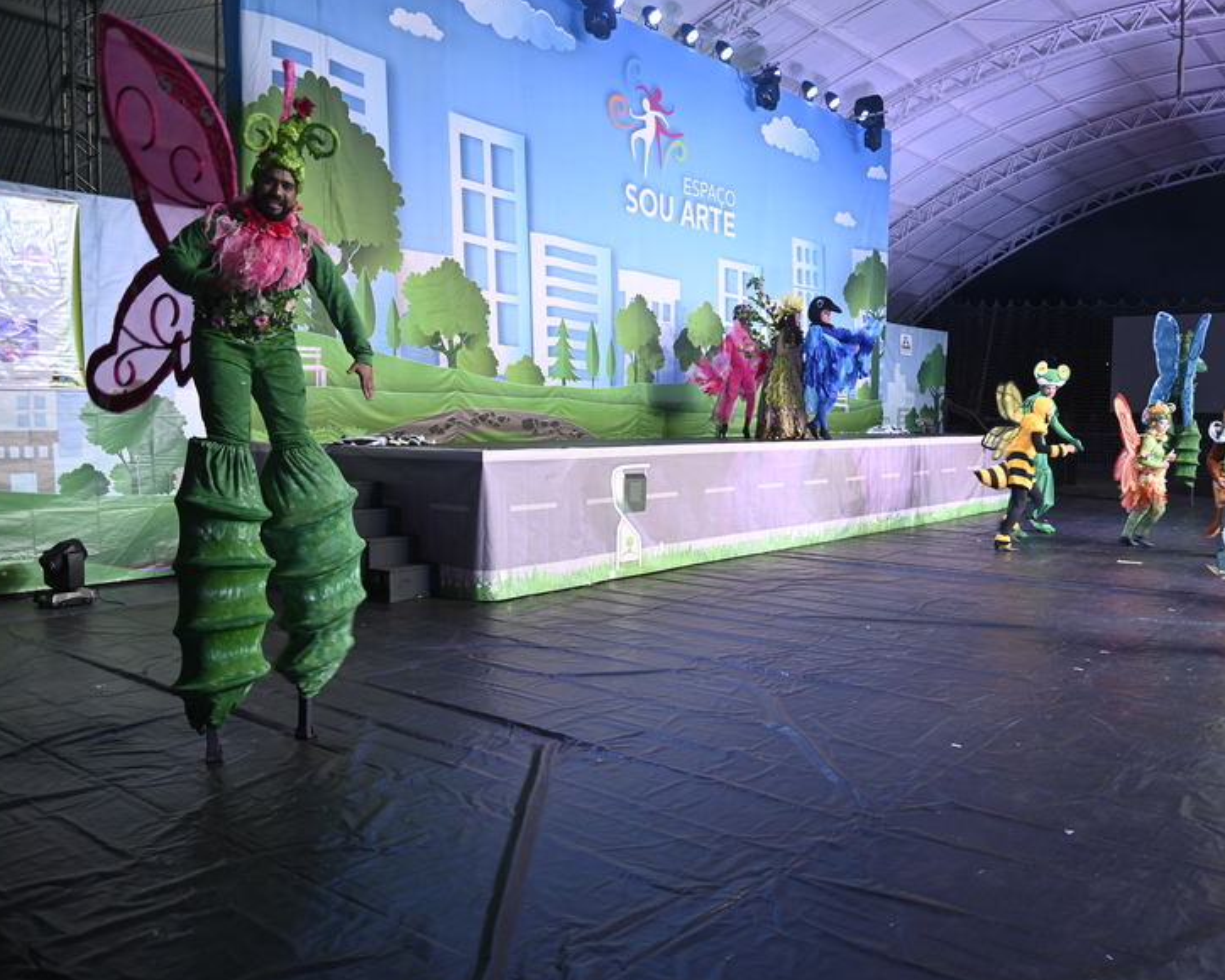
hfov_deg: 61.6
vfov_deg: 51.5
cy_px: 500
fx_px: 1015
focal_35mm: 28
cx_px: 741
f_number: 4
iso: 720
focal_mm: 24
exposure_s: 1/60
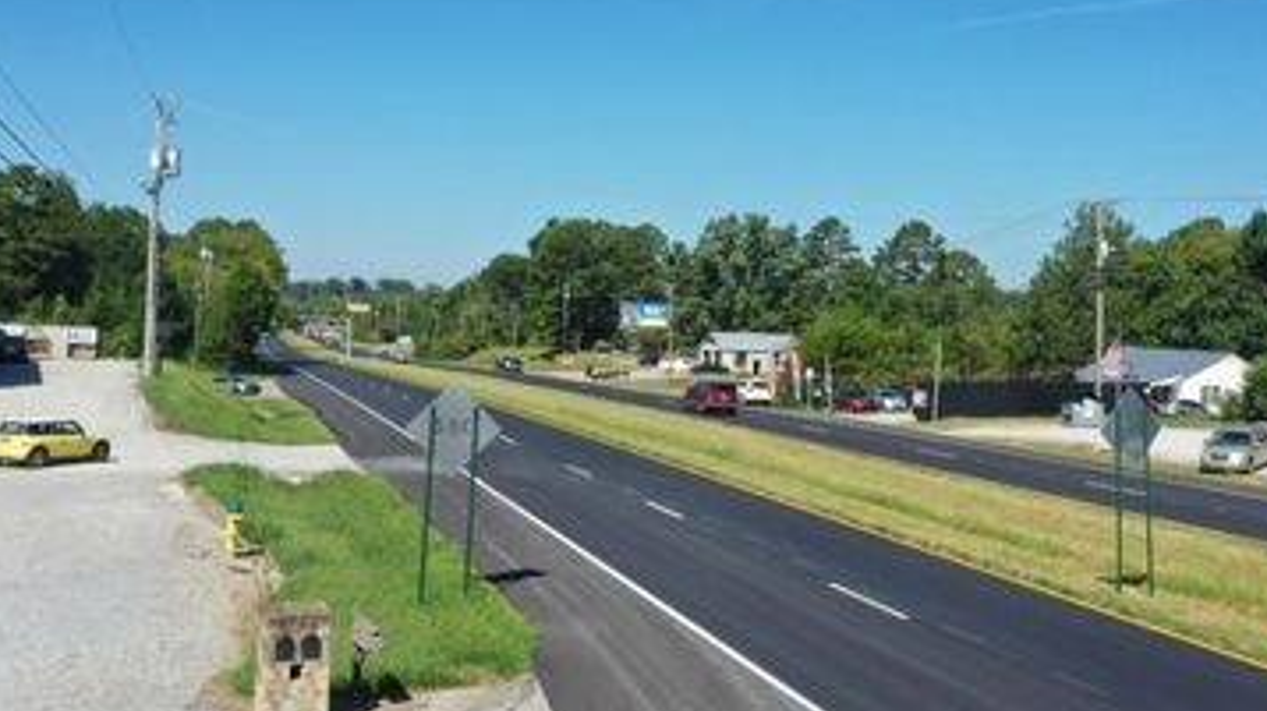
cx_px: 729
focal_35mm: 41
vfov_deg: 28.8
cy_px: 253
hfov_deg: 49.2
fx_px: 1377
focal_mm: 10.26
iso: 100
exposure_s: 1/120
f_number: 10
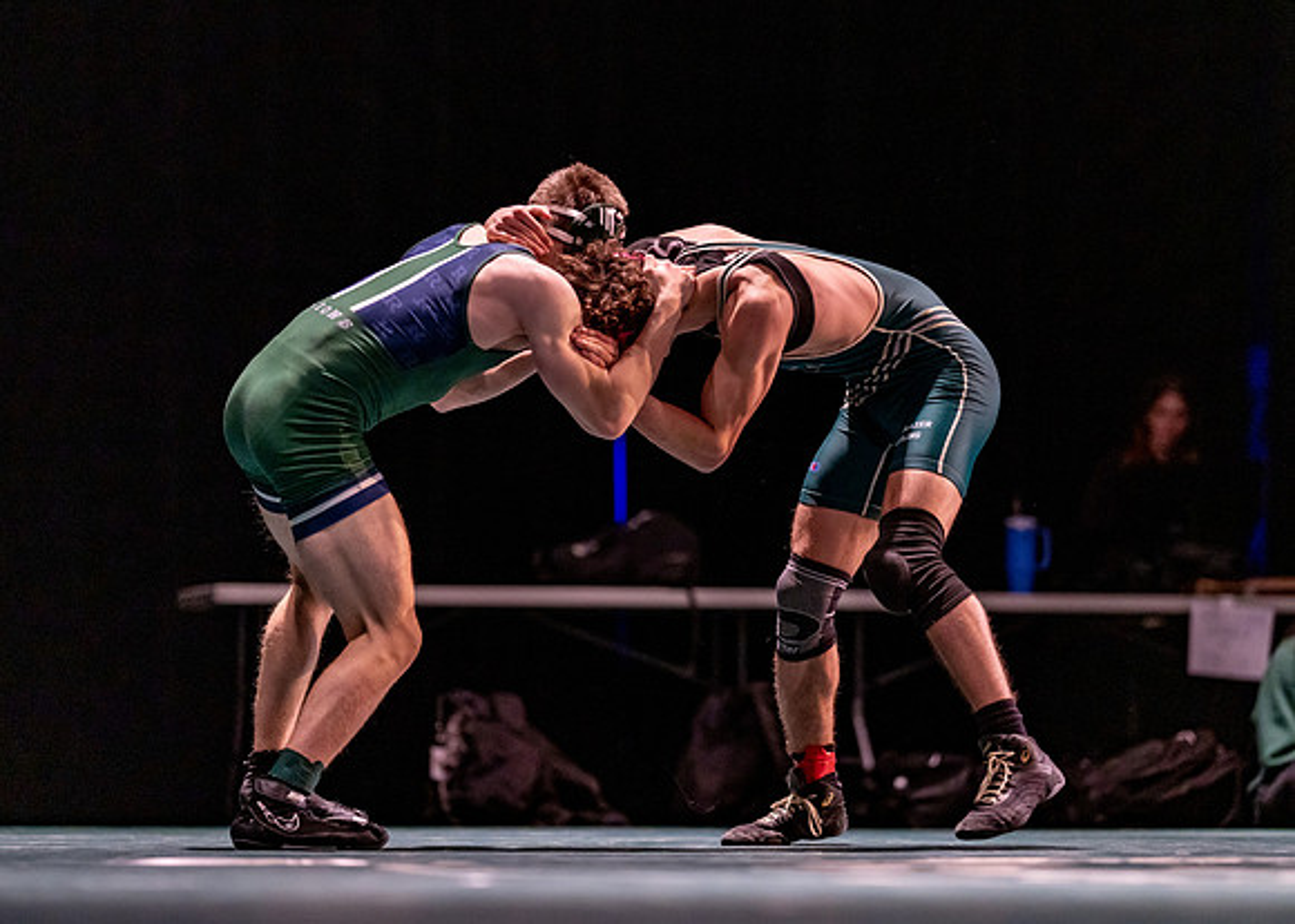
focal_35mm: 159
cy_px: 467
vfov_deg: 9.0
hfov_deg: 12.6
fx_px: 5861
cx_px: 744
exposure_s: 1/800
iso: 2000
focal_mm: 135
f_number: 1.8
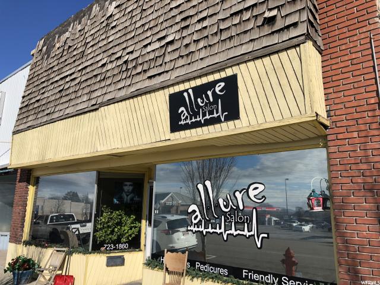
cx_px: 190
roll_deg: -1.0
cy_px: 142
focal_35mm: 28
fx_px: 307
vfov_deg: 49.7
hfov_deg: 63.4
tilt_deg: +10.6
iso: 20
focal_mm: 3.99
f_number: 1.8
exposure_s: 1/1799
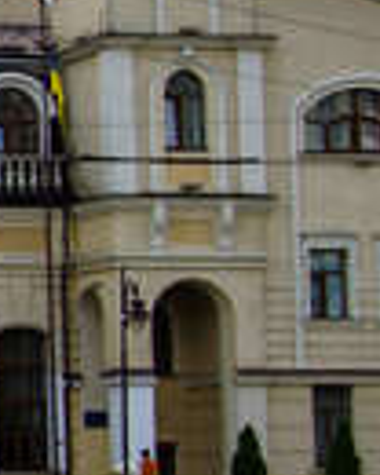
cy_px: 37
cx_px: -537
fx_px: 2741
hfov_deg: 7.4
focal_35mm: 195
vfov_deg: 9.9
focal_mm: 30
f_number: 7.1
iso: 200
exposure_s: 1/320
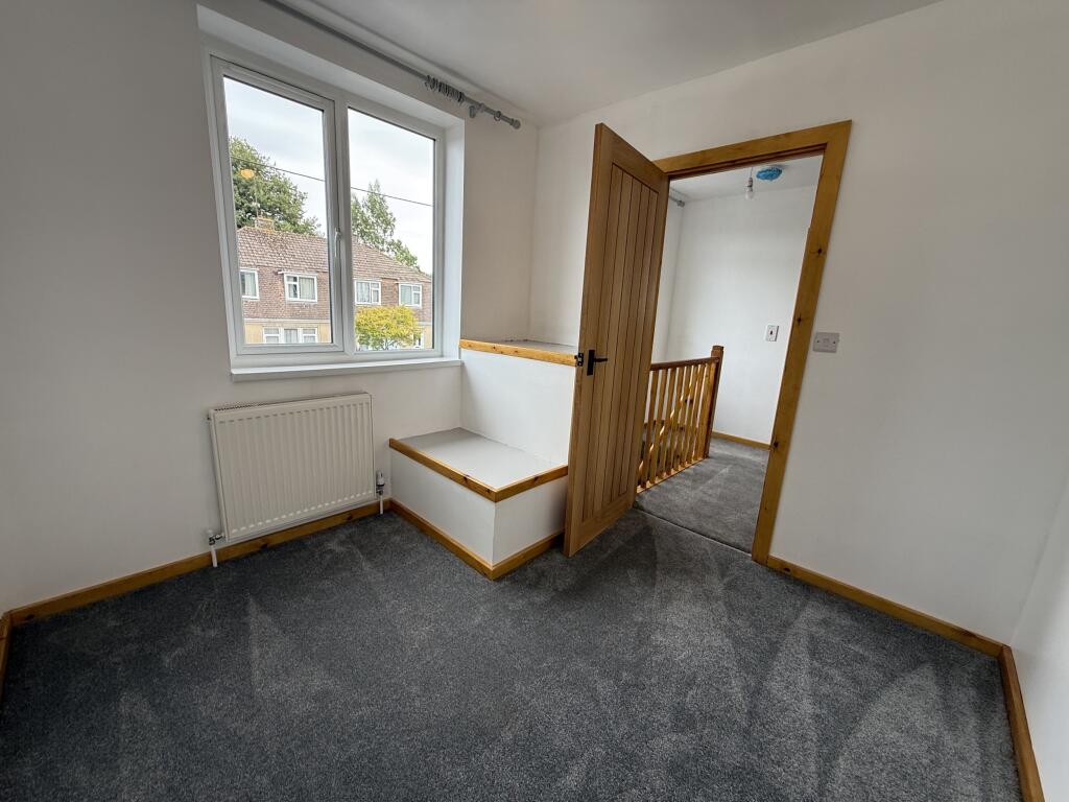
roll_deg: -3.7
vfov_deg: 85.7
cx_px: 534
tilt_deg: -10.5
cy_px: 401
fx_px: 432
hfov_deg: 102.1
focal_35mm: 14
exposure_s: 1/157
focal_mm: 2.22
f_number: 2.2
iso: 50
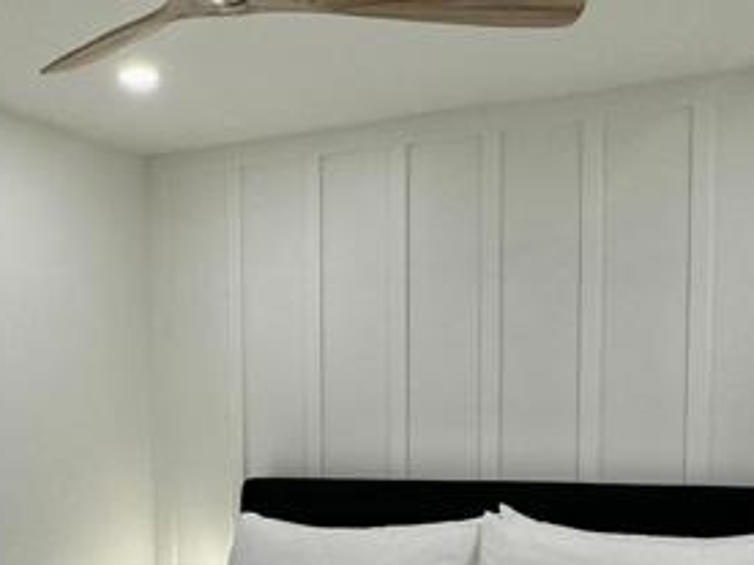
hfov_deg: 36.8
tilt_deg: -5.1
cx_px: 355
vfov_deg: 26.9
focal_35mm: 52
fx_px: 1133
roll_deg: +0.6
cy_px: 524
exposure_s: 1/120
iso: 100
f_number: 2.2
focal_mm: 2.22
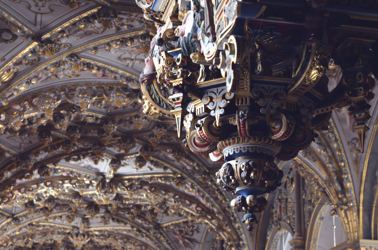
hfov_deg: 24.7
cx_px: 189
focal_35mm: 82
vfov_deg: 16.5
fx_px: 864
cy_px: 125
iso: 2000
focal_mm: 55
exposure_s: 1/40
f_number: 8
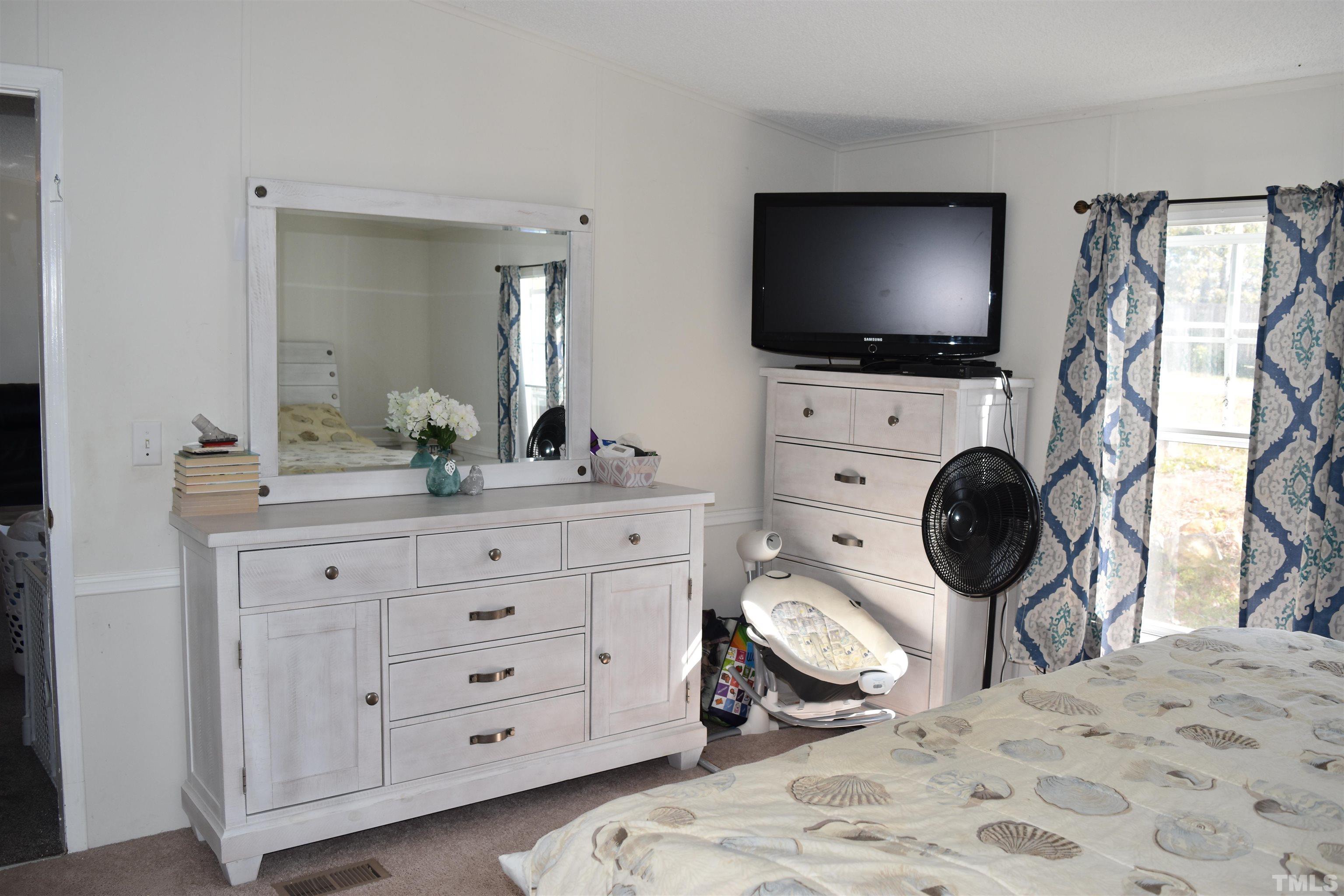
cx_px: 672
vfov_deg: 43.6
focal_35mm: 30
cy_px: 448
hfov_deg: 61.9
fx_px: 1120
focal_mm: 20
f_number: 5.6
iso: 220
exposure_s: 1/125
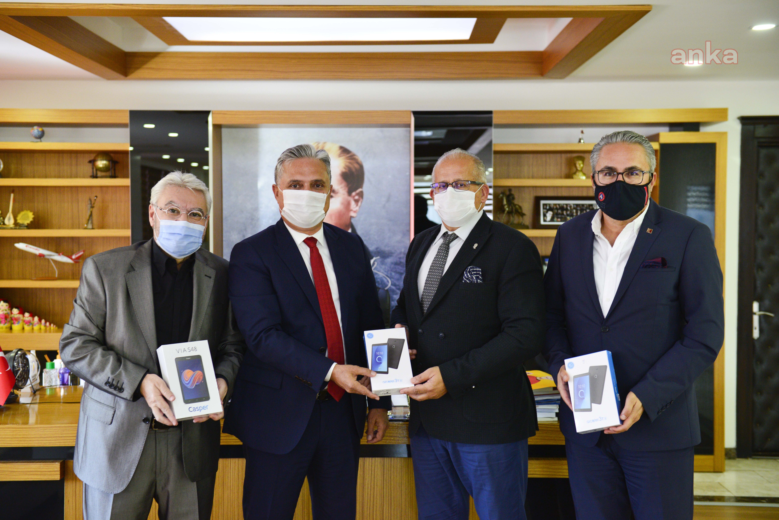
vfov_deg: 28.1
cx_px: 390
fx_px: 1039
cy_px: 260
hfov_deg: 41.1
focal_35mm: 48
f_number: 3.2
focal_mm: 48
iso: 2500
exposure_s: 1/100
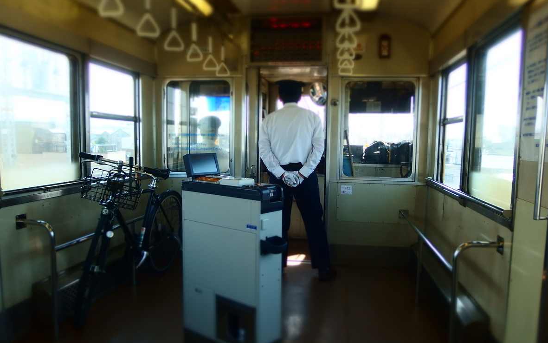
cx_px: 278
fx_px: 418
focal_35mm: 28
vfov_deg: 44.5
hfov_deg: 66.5
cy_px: 178
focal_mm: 4.7
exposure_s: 1/320
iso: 100
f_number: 2.5
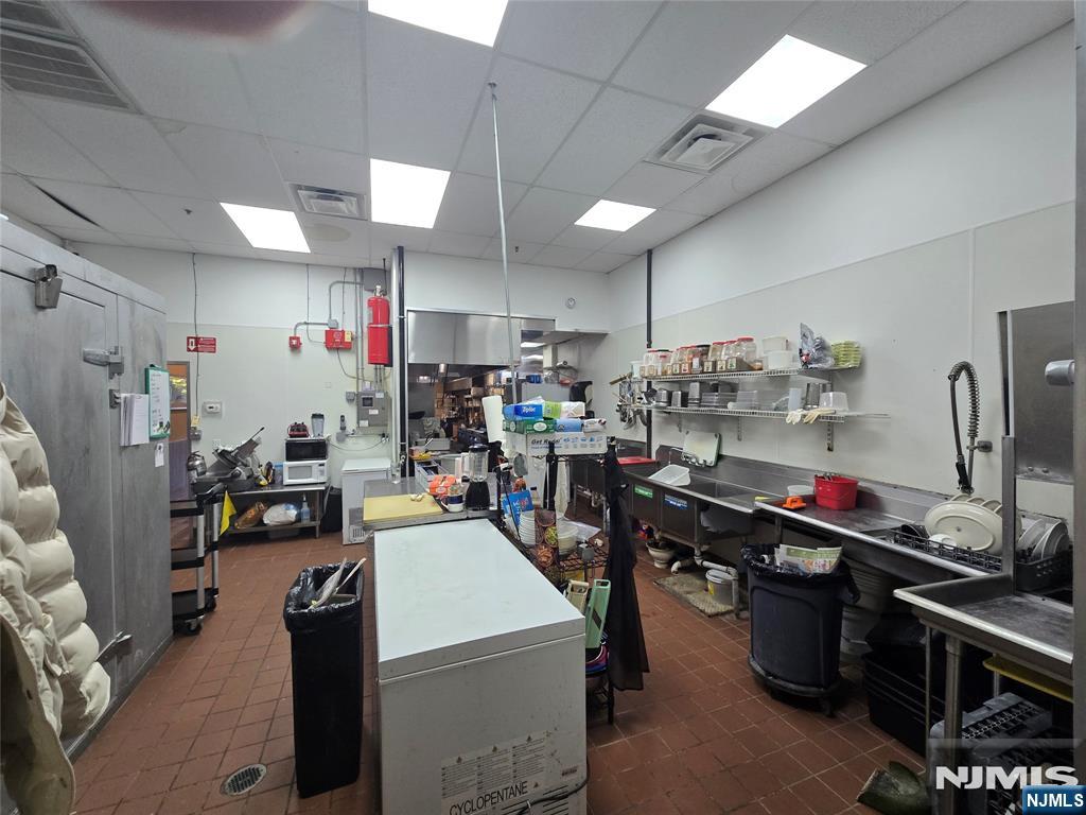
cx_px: 543
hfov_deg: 106.2
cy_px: 408
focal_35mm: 13
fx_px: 408
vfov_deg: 89.9
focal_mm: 2.2
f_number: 2.2
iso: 80
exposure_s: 1/60
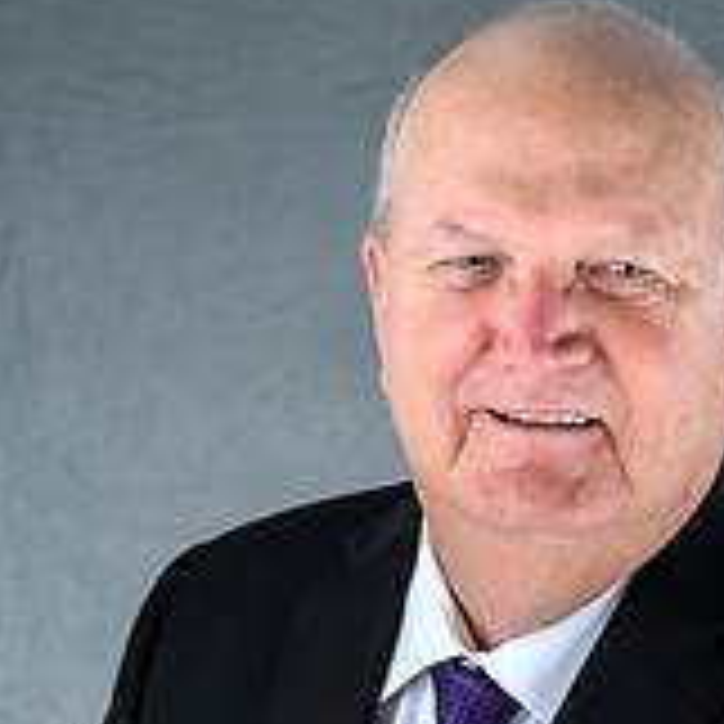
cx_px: 490
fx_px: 3597
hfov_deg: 11.5
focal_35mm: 152
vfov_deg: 11.3
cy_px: 836
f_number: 7.1
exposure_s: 1/200
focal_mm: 64
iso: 100
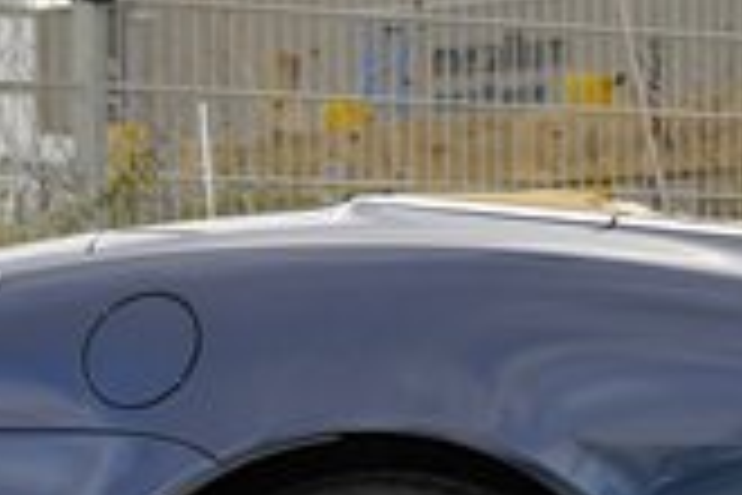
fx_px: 4781
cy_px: 266
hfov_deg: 8.5
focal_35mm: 232
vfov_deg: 5.9
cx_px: 1327
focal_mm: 40
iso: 100
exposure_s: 1/200
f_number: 4
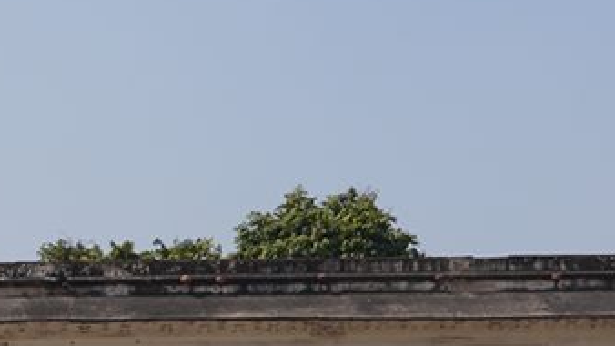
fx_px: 2429
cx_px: -11
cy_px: 779
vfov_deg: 7.7
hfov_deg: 14.2
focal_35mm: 149
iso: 100
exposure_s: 1/100
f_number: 18
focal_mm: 24
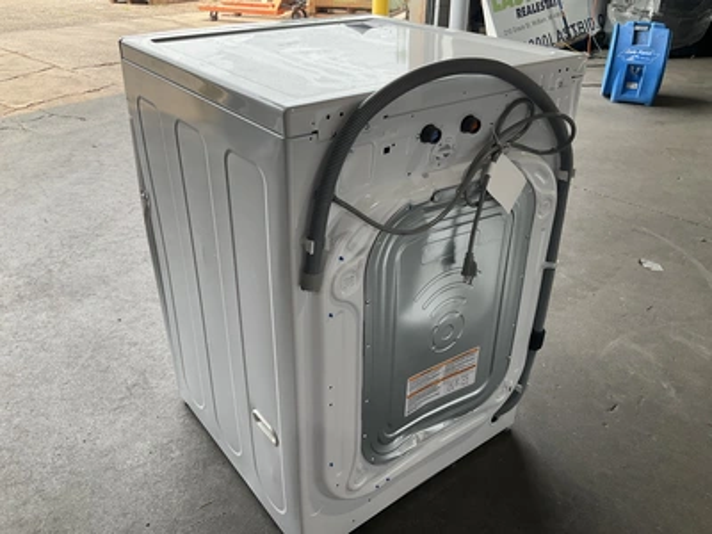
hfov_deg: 61.7
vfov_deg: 48.2
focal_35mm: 29
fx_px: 596
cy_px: 267
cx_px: 356
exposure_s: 1/174
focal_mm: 3
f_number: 1.8
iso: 25
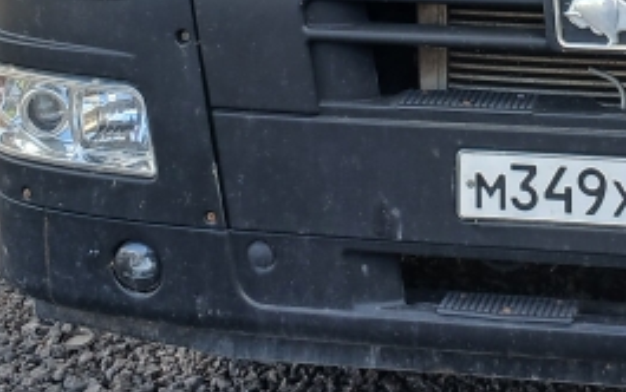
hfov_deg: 19.5
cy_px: -202
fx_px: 1810
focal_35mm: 106
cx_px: 480
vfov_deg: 11.8
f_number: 1.8
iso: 25
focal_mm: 3.98
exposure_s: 1/100
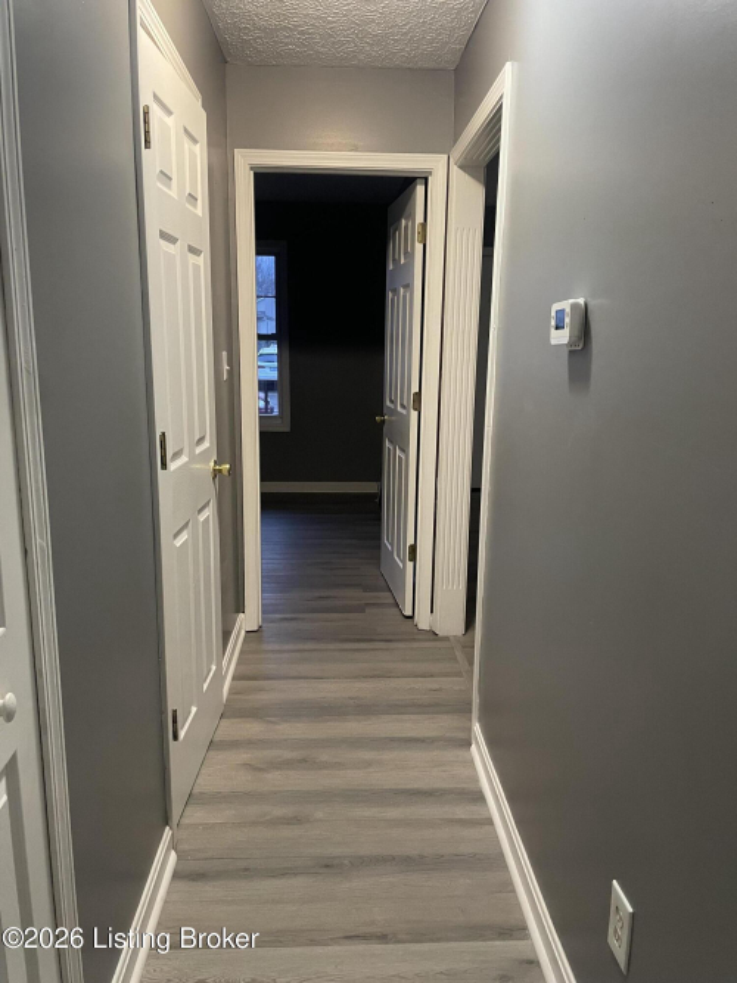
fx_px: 738
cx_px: 368
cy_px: 492
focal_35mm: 26
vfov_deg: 67.3
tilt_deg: -11.7
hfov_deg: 53.0
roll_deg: -0.1
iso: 320
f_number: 1.6
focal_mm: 4.2
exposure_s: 1/60
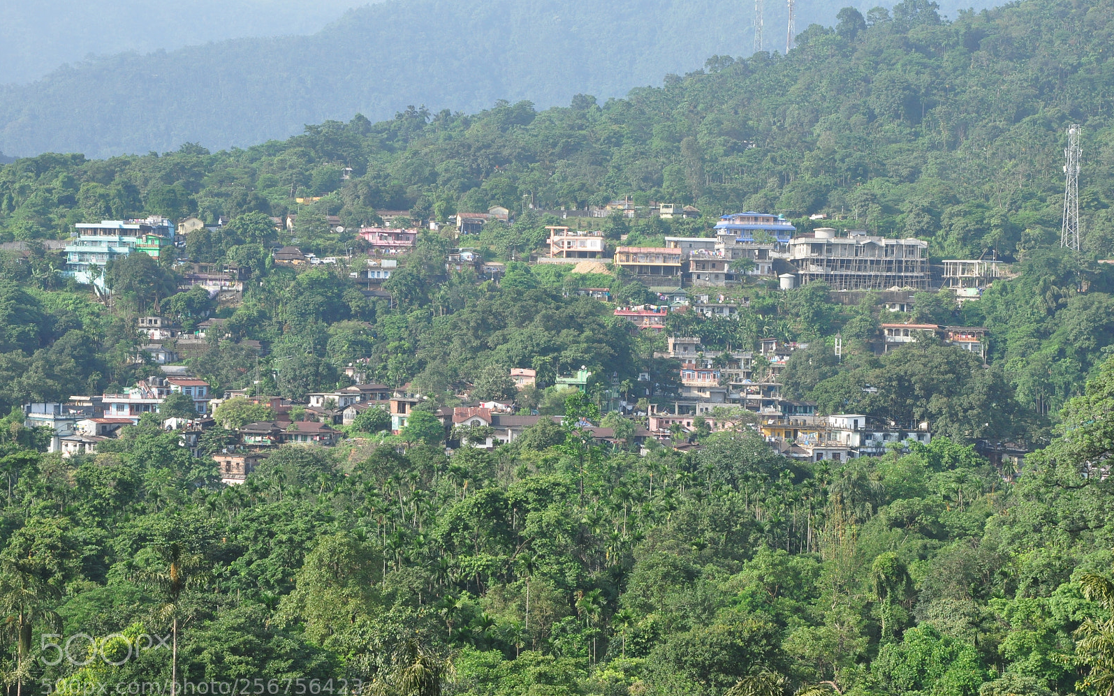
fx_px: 2884
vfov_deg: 13.8
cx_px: 556
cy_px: 370
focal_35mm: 95
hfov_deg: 21.9
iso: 800
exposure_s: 1/500
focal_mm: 62
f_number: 11
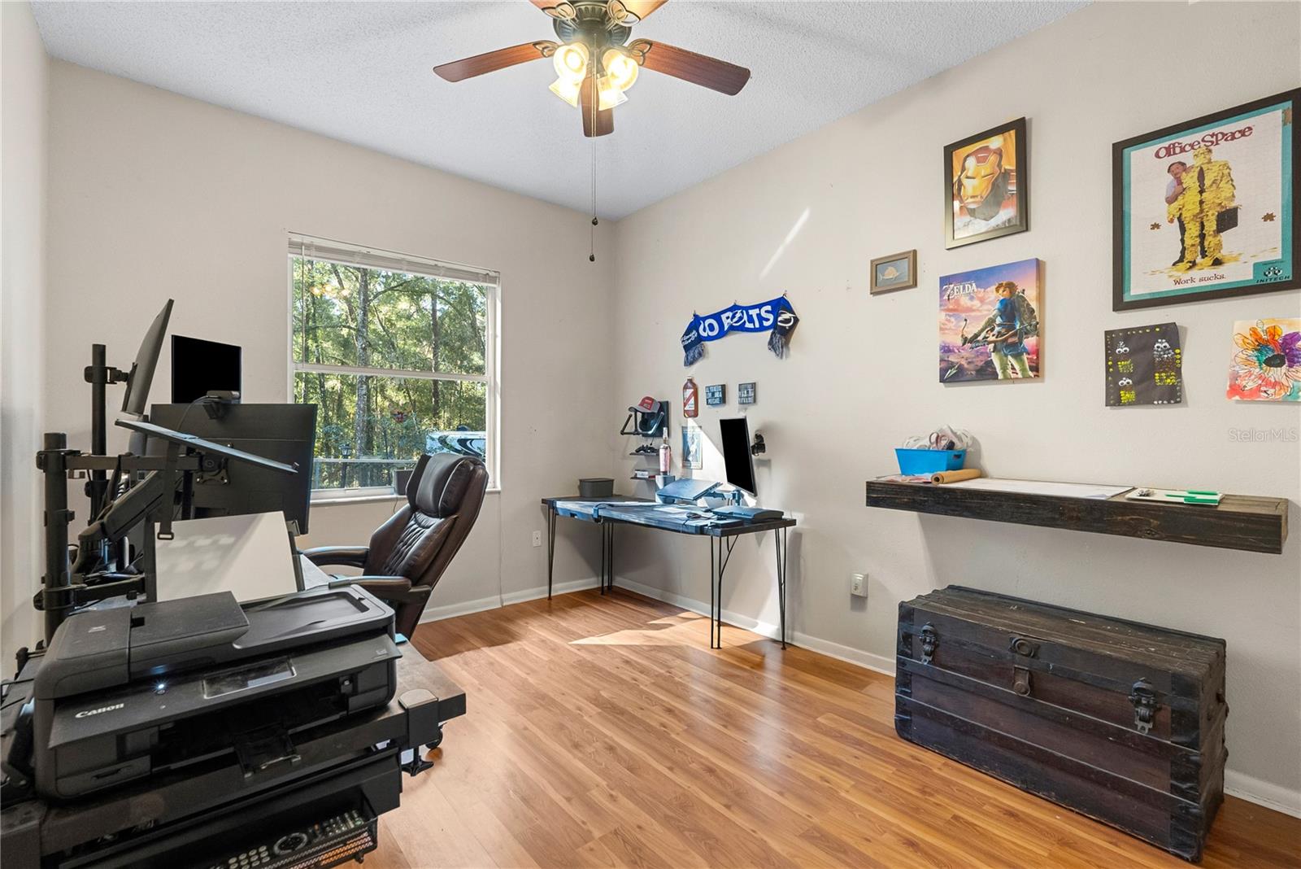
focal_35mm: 16
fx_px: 596
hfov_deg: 95.0
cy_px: 434
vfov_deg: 72.1
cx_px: 650
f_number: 9
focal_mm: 16.5
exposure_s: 1/5
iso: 2000
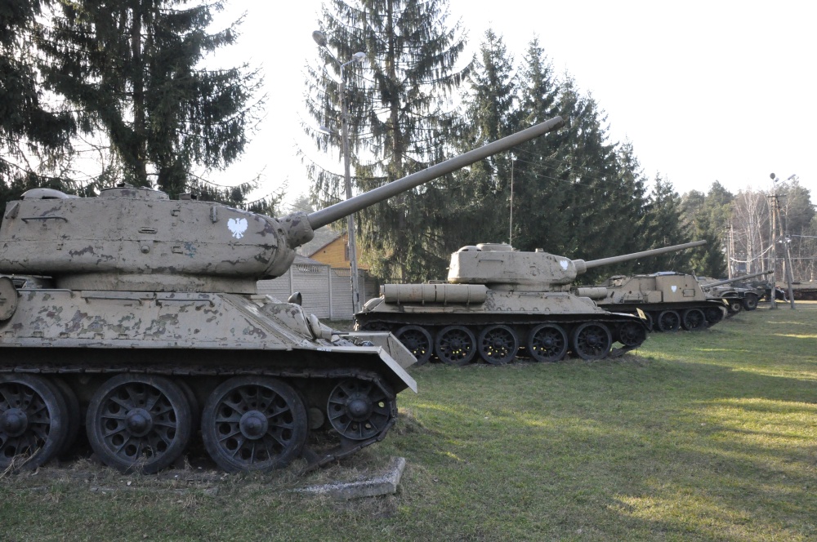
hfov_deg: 62.0
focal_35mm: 30
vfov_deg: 43.5
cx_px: 408
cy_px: 271
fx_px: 680
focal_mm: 20
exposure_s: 1/500
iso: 3200
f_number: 11
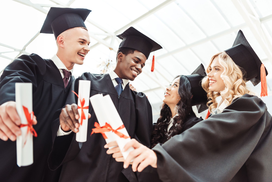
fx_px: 242
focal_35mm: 32
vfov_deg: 41.1
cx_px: 136
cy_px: 91
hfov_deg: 58.7
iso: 400
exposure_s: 1/1000
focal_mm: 32
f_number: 2.8
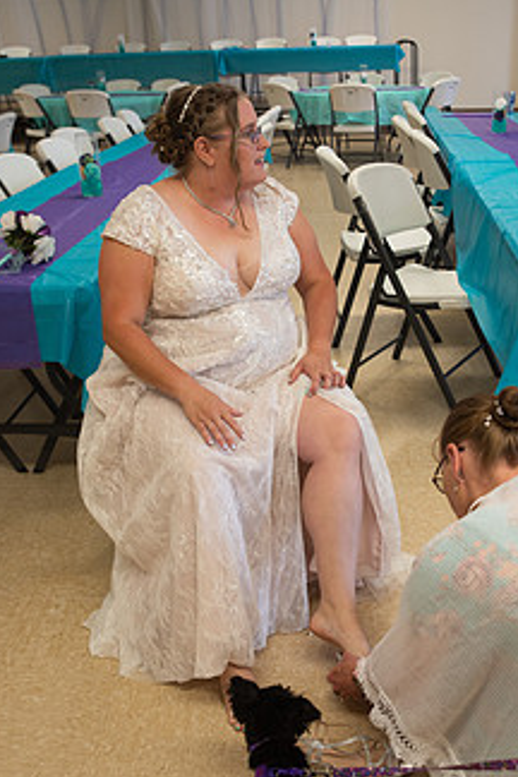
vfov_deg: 45.4
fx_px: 928
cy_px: 420
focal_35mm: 43
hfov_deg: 31.1
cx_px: 309
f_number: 3.5
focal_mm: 31
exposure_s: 1/125
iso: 400
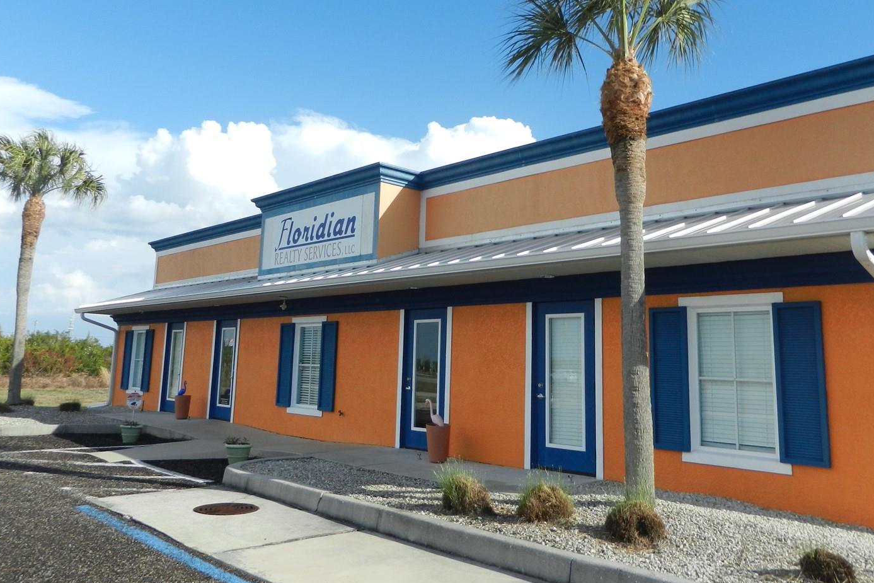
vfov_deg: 43.4
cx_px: 435
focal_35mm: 30
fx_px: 728
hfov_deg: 61.9
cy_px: 237
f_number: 3.5
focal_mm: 4.5
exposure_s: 1/1600
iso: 160
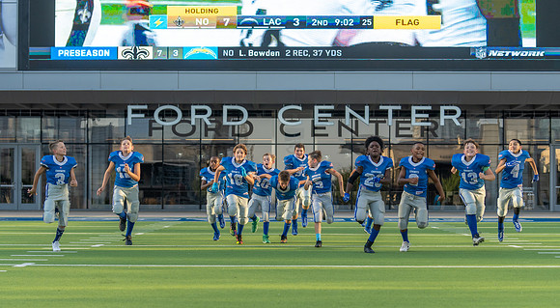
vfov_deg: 15.2
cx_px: 267
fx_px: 1151
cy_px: 194
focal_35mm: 78
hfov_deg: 27.3
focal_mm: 70
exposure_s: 1/1250
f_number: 3.5
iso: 500
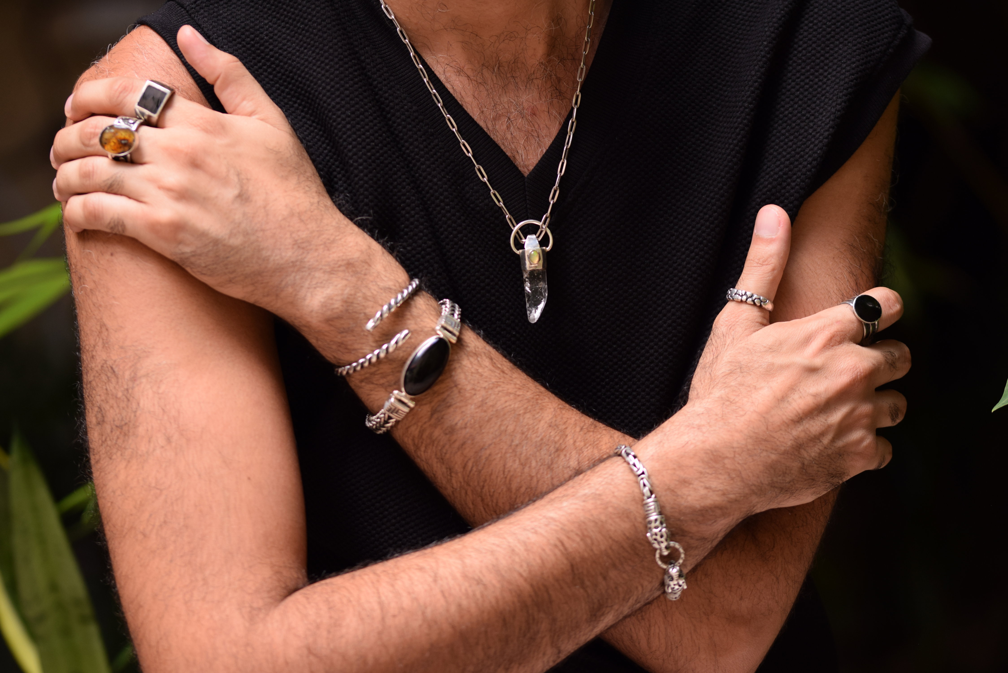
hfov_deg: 13.0
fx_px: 4411
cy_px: 336
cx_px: 504
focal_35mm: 158
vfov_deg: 8.7
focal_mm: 105
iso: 320
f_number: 3
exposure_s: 1/100
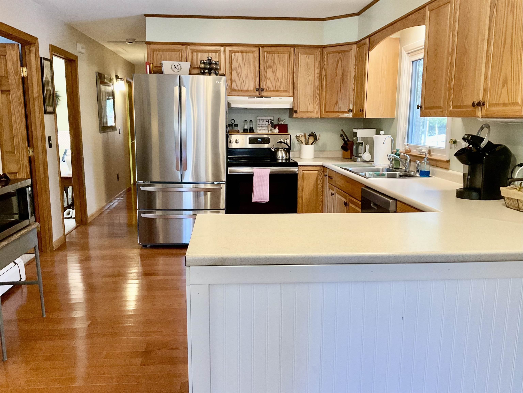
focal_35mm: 29
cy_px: 196
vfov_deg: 48.2
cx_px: 262
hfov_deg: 61.7
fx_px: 438
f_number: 1.8
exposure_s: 1/60
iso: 160
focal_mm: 3
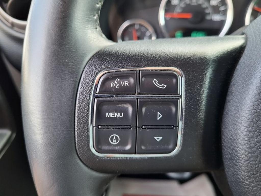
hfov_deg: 67.3
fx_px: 196
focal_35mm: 26
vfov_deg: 53.1
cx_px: 130
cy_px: 98
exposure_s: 1/120
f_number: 1.8
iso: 320
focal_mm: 5.4
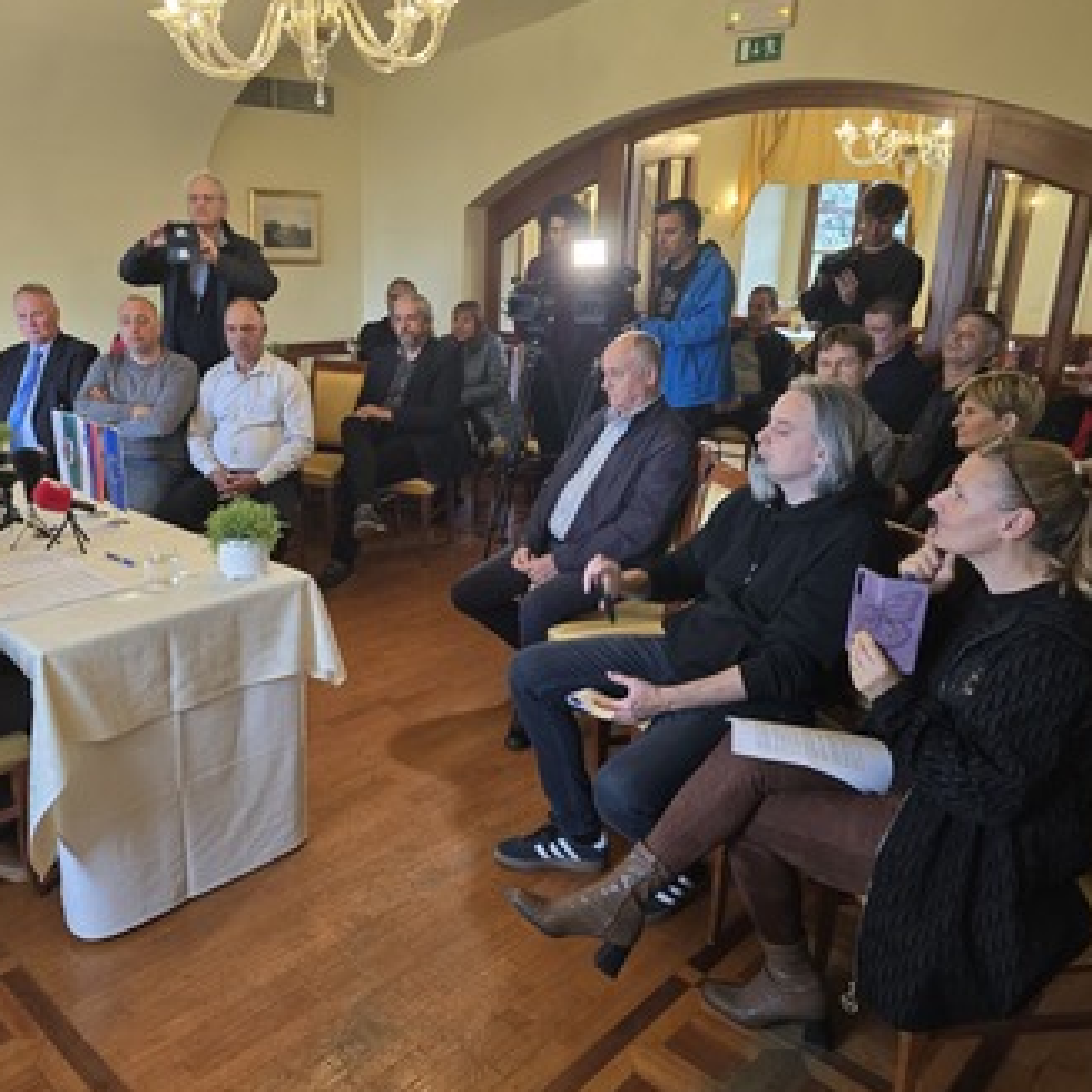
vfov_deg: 57.3
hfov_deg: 56.9
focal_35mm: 28
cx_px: 441
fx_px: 999
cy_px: 544
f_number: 1.7
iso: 160
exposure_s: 1/56.2
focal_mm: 6.3
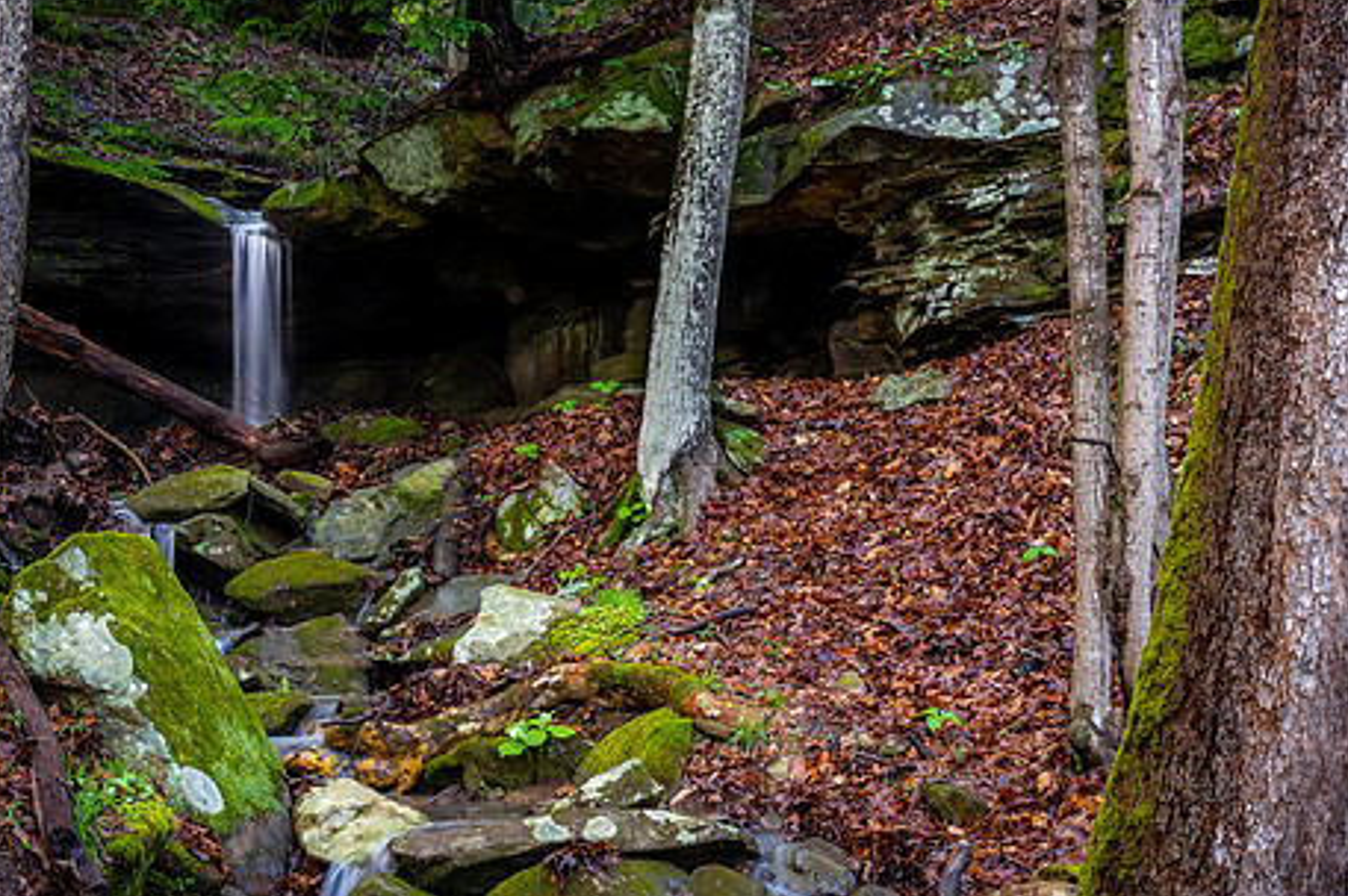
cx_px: 723
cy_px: 476
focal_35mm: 61
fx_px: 2282
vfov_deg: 22.2
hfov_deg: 32.9
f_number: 13
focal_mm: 48
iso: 100
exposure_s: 1/1.43
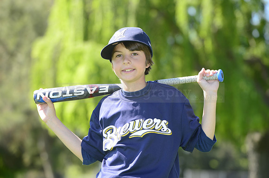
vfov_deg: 7.2
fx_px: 1418
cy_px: 89
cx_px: 134
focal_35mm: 190
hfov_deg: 10.8
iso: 200
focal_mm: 190
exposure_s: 1/200
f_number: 7.1
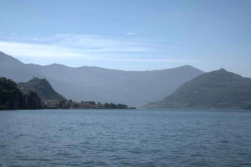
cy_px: 84
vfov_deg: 18.2
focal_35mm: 75
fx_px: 523
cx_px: 126
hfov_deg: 27.0
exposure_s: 1/640
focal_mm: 50
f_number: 10
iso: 160
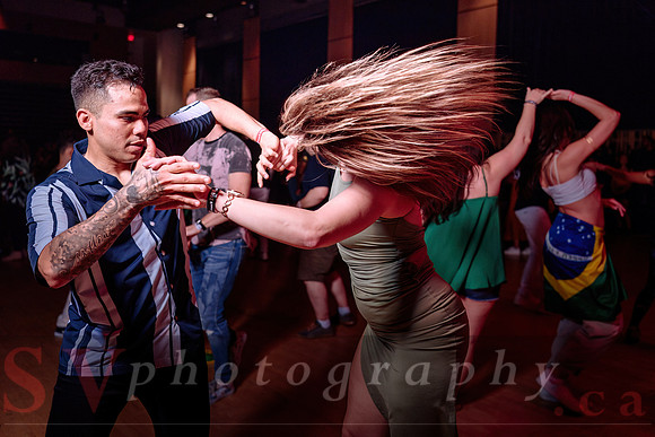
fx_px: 605
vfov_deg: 39.7
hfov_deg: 56.9
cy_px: 195
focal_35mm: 33
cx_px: 328
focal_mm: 30
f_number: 2.8
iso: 800
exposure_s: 1/125
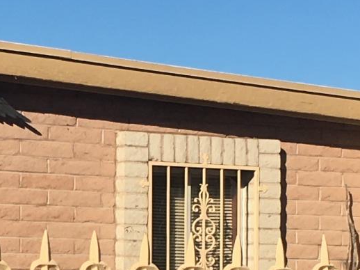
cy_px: 253
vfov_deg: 8.8
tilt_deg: +2.9
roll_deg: -0.3
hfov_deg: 11.7
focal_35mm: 168
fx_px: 1746
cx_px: 39
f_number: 2.2
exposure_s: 1/2137
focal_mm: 4.15
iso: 25
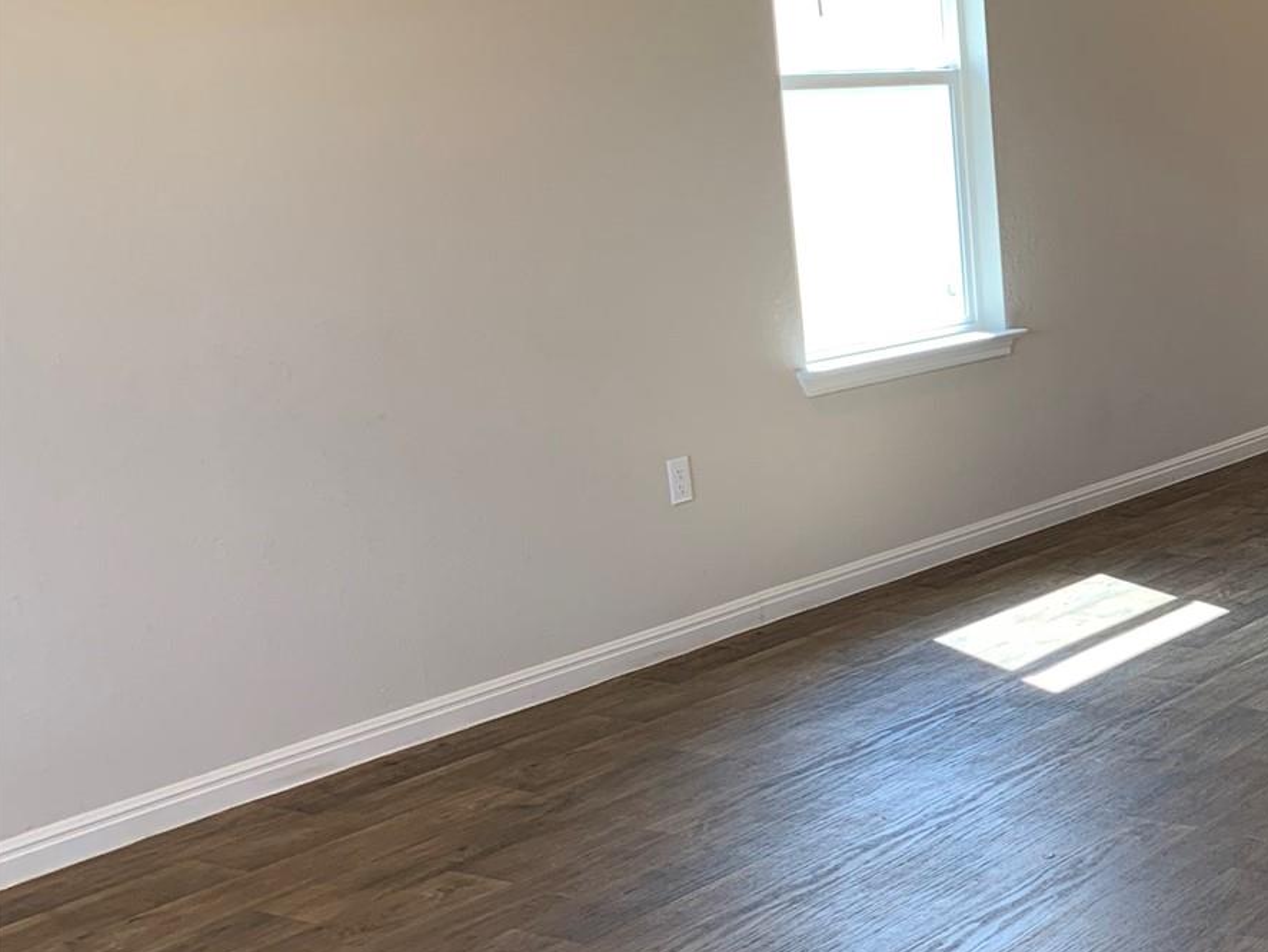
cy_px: 593
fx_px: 2199
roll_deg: +1.4
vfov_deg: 24.4
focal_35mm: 60
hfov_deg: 28.6
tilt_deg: -14.9
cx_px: 1458
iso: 64
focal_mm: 4.25
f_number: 1.8
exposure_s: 1/60
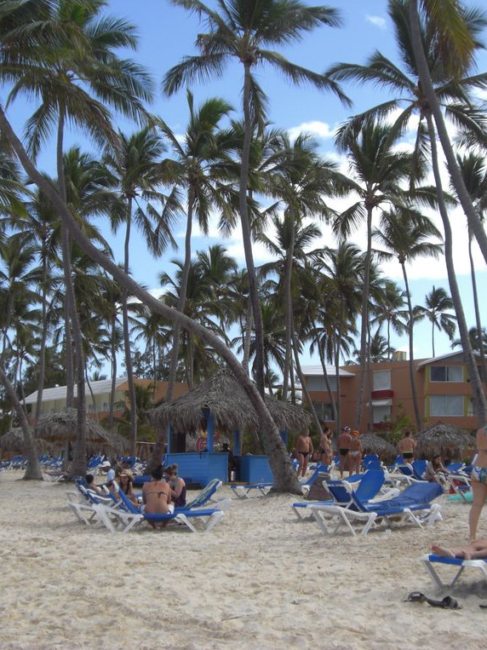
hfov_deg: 28.5
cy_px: 325
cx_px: 263
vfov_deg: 37.5
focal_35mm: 51
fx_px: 957
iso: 64
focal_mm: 6.2
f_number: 2.7
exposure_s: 1/640
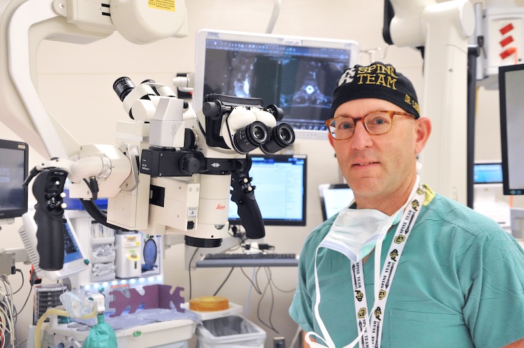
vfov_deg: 28.0
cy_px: 174
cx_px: 262
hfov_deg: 41.2
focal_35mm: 48
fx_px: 698
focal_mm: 32
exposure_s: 1/160
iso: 2000
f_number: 6.3
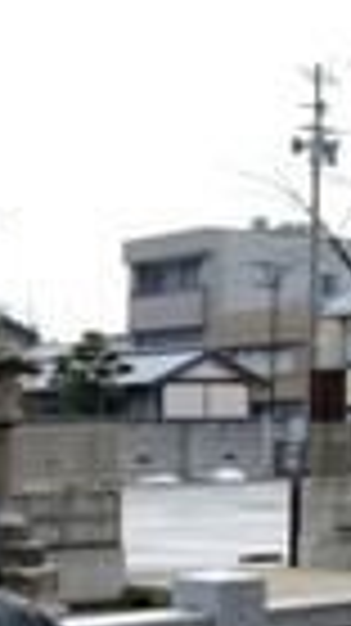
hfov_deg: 12.8
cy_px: 664
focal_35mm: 91
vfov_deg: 22.3
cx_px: -122
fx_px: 1508
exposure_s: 1/680
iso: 200
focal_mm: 18
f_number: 2.8
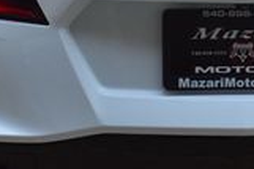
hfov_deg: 13.6
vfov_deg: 9.2
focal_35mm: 149
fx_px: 1050
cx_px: 246
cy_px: 63
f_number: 11
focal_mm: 25
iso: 360
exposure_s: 1/500
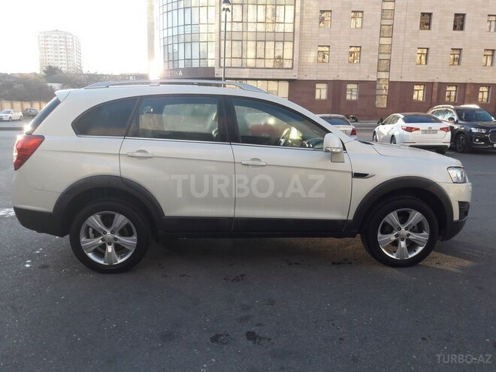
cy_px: 186
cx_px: 248
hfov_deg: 63.4
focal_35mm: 28
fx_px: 401
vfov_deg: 49.7
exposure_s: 1/145
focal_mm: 3.7
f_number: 1.9
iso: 40
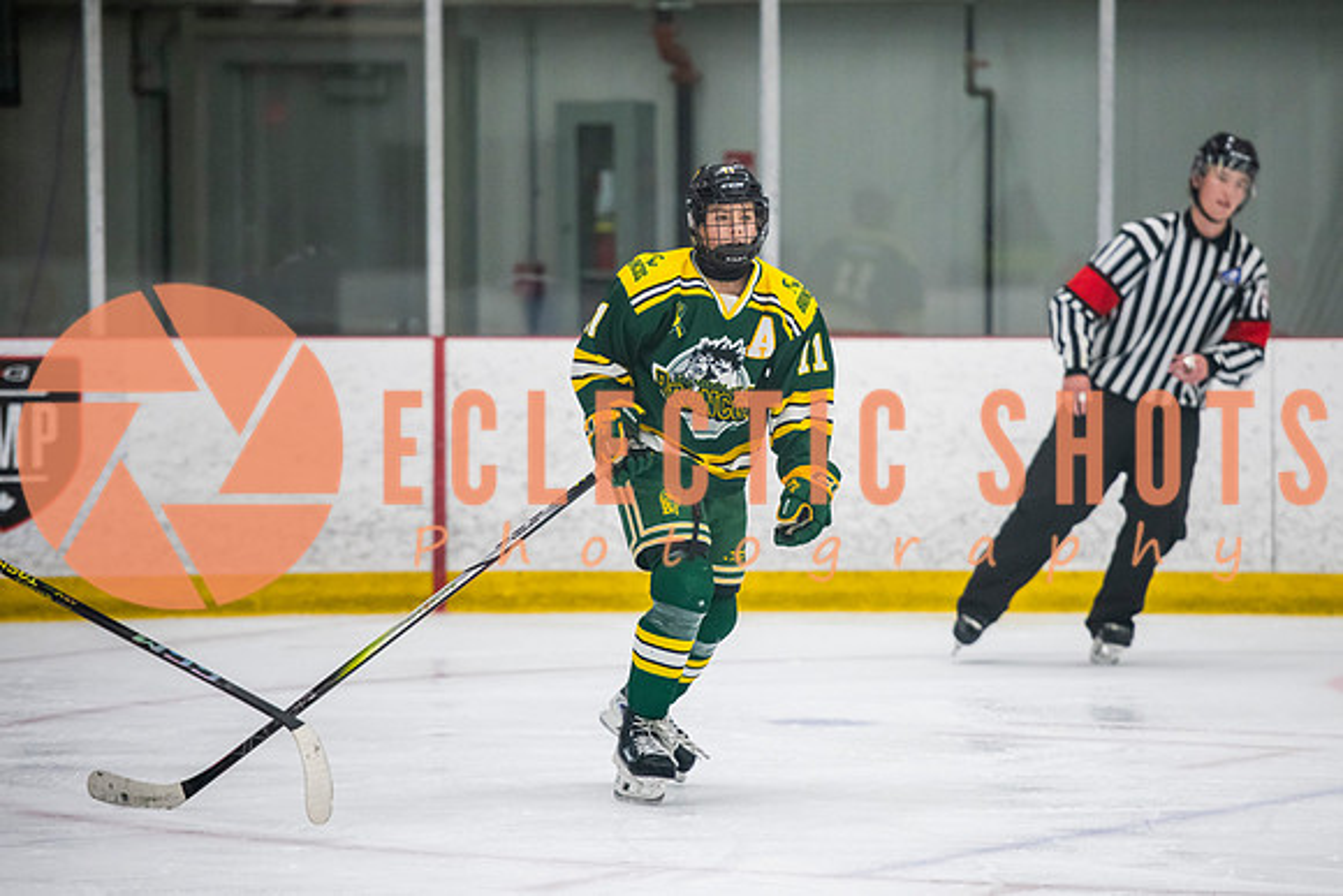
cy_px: 448
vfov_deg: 6.7
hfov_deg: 10.0
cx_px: 755
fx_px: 7695
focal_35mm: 206
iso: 2500
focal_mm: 180
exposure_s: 1/640
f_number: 3.2
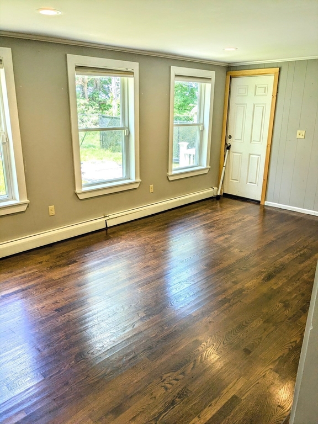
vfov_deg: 65.3
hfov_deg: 51.4
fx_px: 331
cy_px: 212
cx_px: 159
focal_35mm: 27
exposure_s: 1/175
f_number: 1.73
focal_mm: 4.38
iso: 50
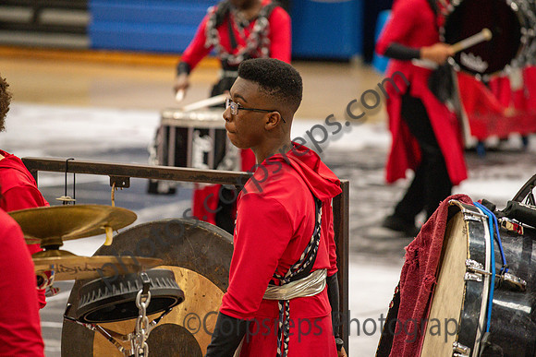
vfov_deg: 6.1
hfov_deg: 9.2
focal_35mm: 224
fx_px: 3334
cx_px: 239
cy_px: 157
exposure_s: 1/500
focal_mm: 200
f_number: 4
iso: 6400
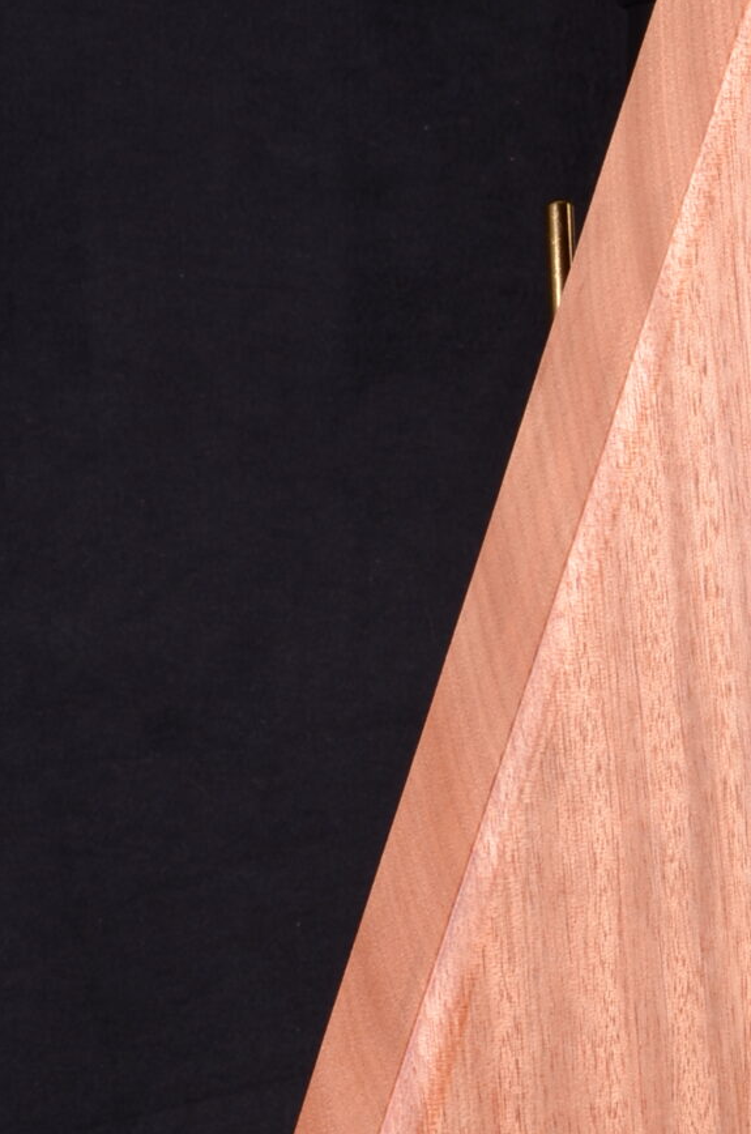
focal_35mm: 115
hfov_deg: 11.5
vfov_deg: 17.8
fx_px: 3614
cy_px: 728
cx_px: 981
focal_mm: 26
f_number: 13
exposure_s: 1/200
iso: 200
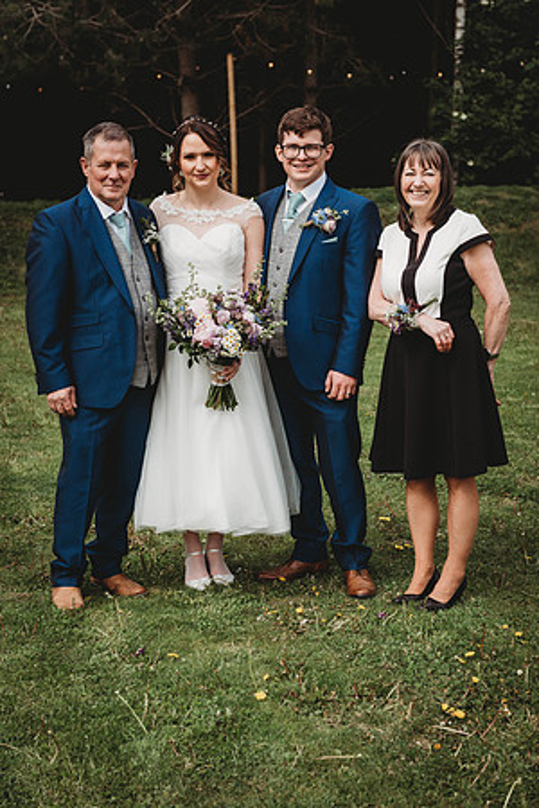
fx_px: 1392
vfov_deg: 32.4
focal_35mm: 62
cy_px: 404
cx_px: 270
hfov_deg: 21.9
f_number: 4.5
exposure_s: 1/1000
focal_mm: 62
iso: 200
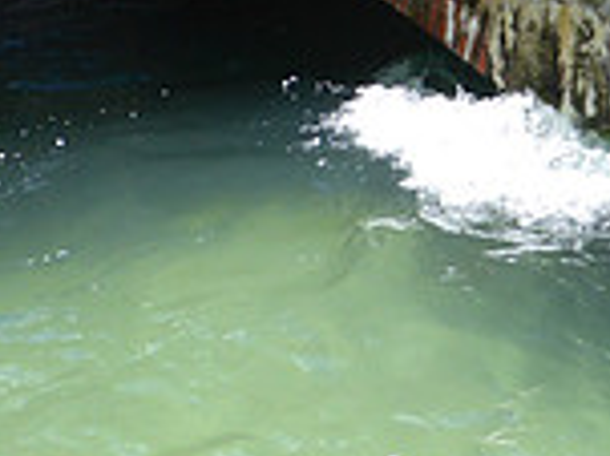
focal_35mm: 100
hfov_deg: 19.2
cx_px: 586
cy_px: -397
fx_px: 1761
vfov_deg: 13.2
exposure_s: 1/400
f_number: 3.3
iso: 100
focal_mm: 4.4
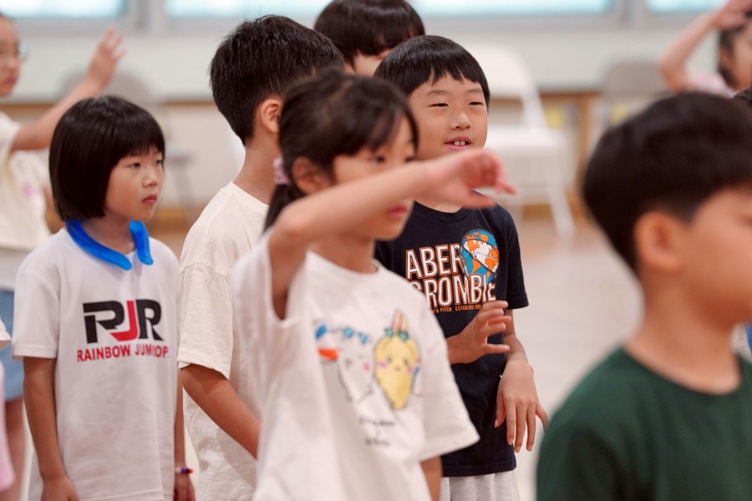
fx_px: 3718
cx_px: 376
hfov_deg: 11.5
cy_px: 250
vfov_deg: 7.7
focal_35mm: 178
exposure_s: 1/200
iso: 2500
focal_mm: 178
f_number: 4
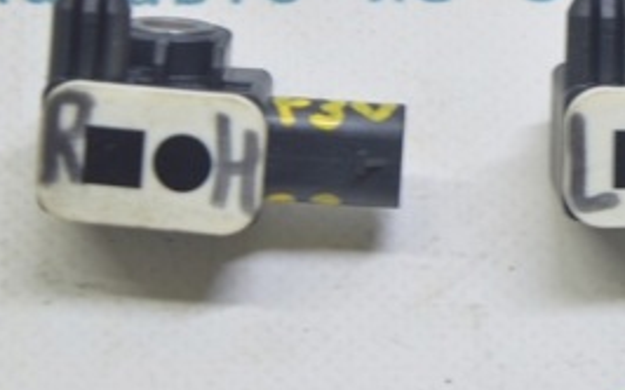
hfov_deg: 10.4
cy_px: 46
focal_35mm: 202
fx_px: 3443
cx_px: 414
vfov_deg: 6.5
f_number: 5.6
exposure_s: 1/20
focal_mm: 55
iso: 400
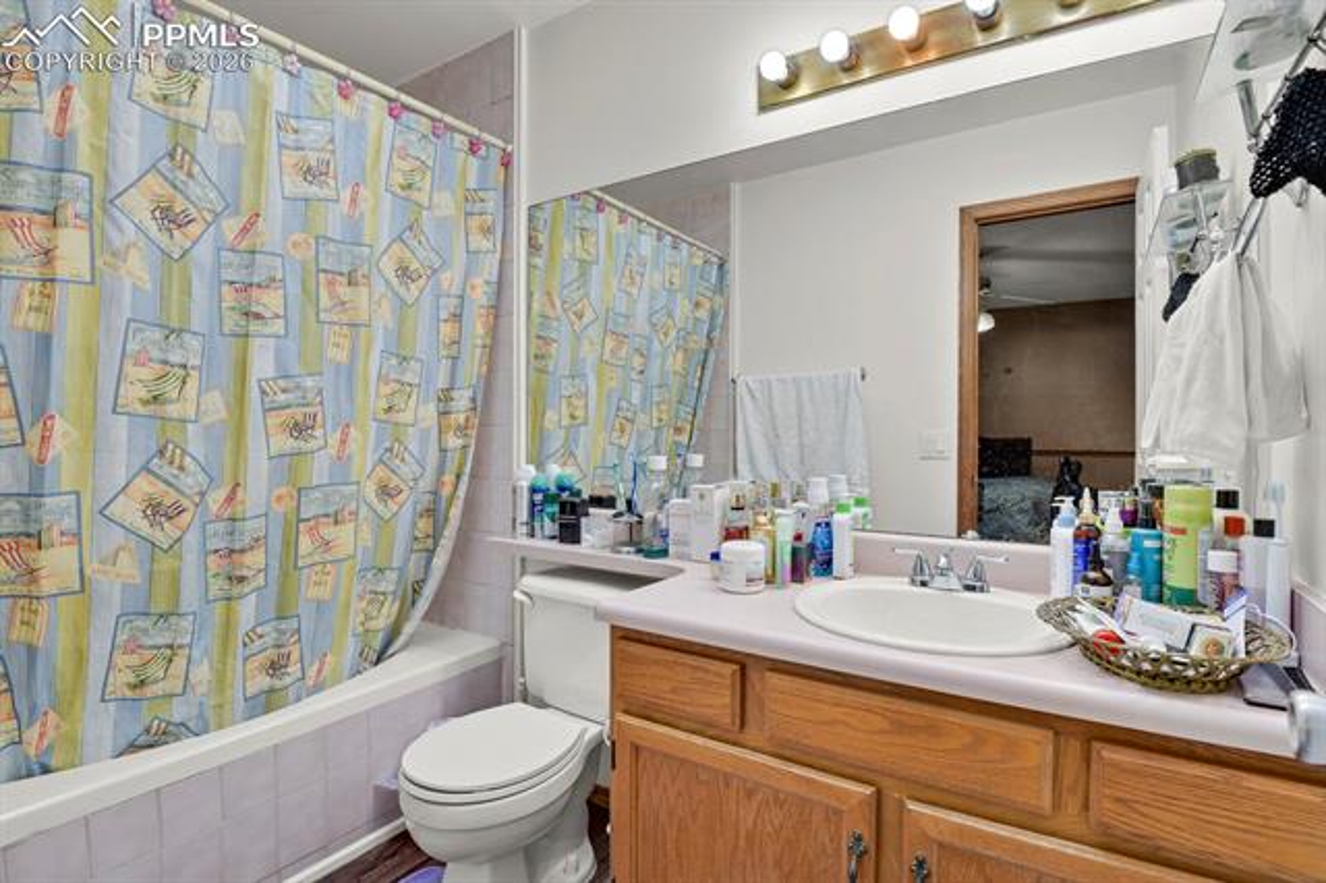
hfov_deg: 93.3
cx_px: 663
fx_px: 626
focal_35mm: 17
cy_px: 442
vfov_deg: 70.4
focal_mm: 17
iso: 2800
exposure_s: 1/20
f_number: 8
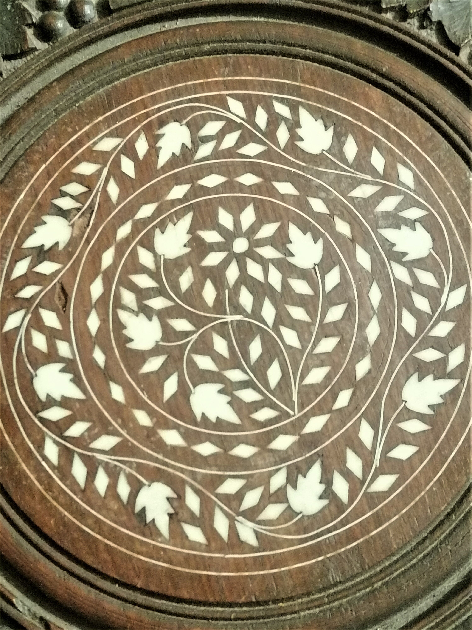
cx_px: 236
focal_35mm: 59
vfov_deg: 32.7
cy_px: 315
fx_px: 1073
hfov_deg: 24.8
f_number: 1.8
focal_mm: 5.4
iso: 2000
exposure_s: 1/20
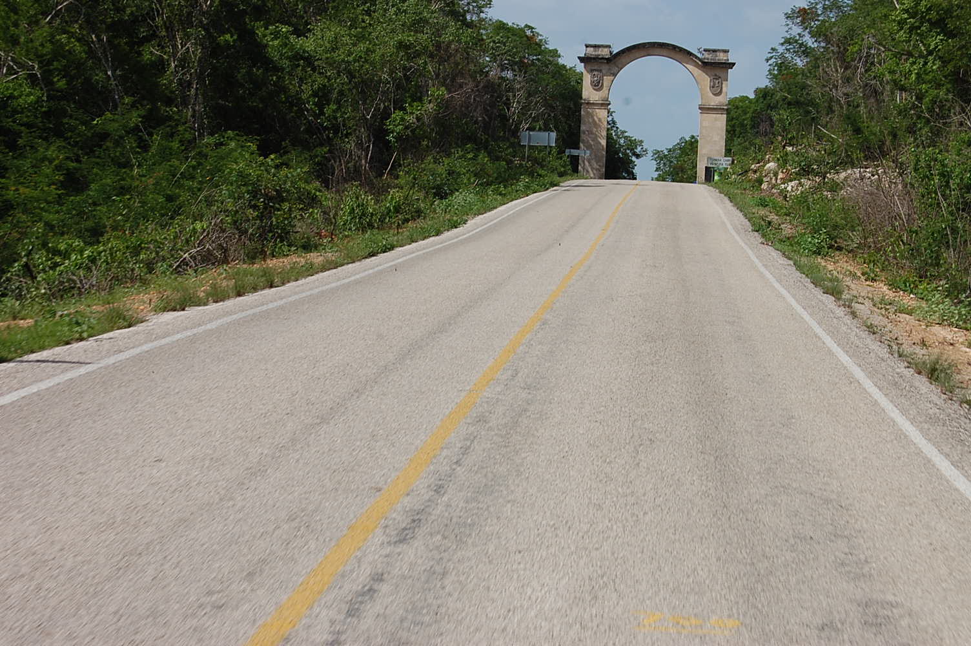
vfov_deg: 16.5
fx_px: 2223
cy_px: 323
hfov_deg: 24.6
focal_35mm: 82
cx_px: 486
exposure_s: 1/320
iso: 200
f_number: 9
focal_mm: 55
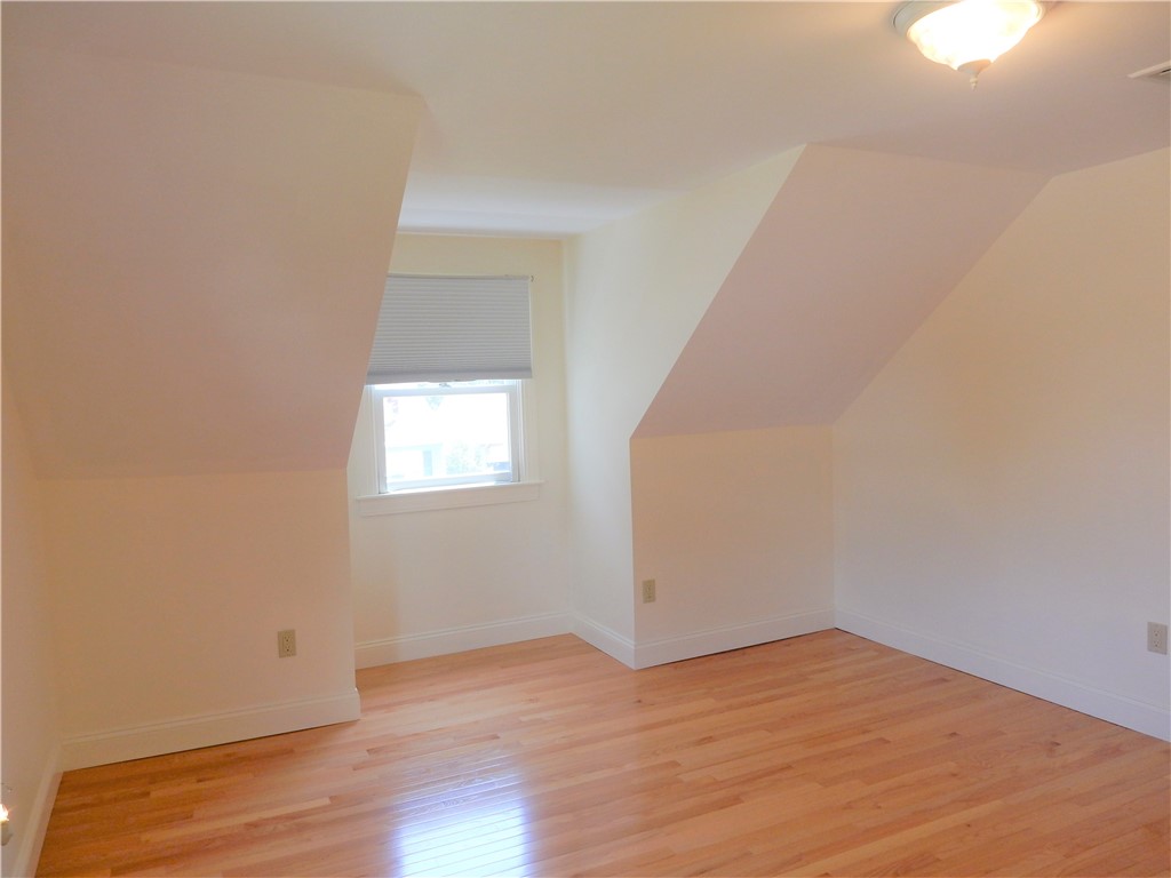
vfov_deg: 54.9
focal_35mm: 25
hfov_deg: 69.4
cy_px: 439
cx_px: 586
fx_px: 846
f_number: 3.7
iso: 125
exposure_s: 1/50
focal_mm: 4.5
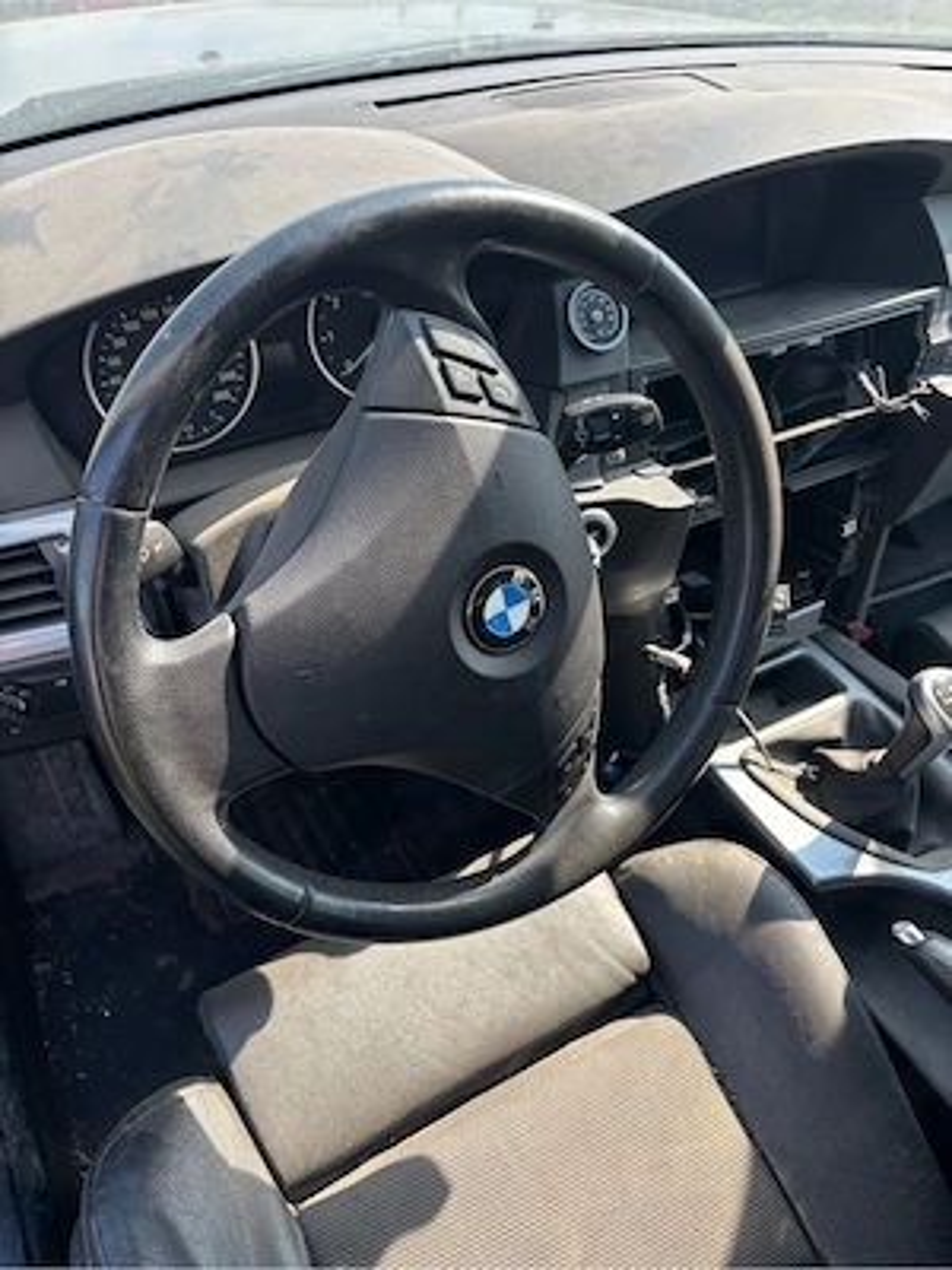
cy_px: 635
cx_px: 476
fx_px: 953
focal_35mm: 26
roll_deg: +3.7
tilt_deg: -35.0
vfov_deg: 67.3
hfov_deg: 53.1
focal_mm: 5.96
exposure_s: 1/302
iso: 50
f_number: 1.6
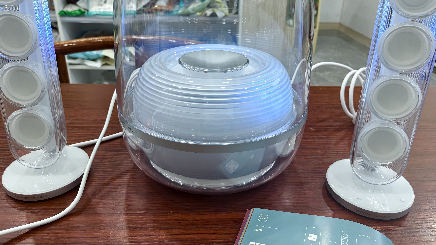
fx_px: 301
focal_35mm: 26
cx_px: 221
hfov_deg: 71.9
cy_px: 97
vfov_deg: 44.1
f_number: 1.88
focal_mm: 5.56
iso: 916
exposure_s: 1/400
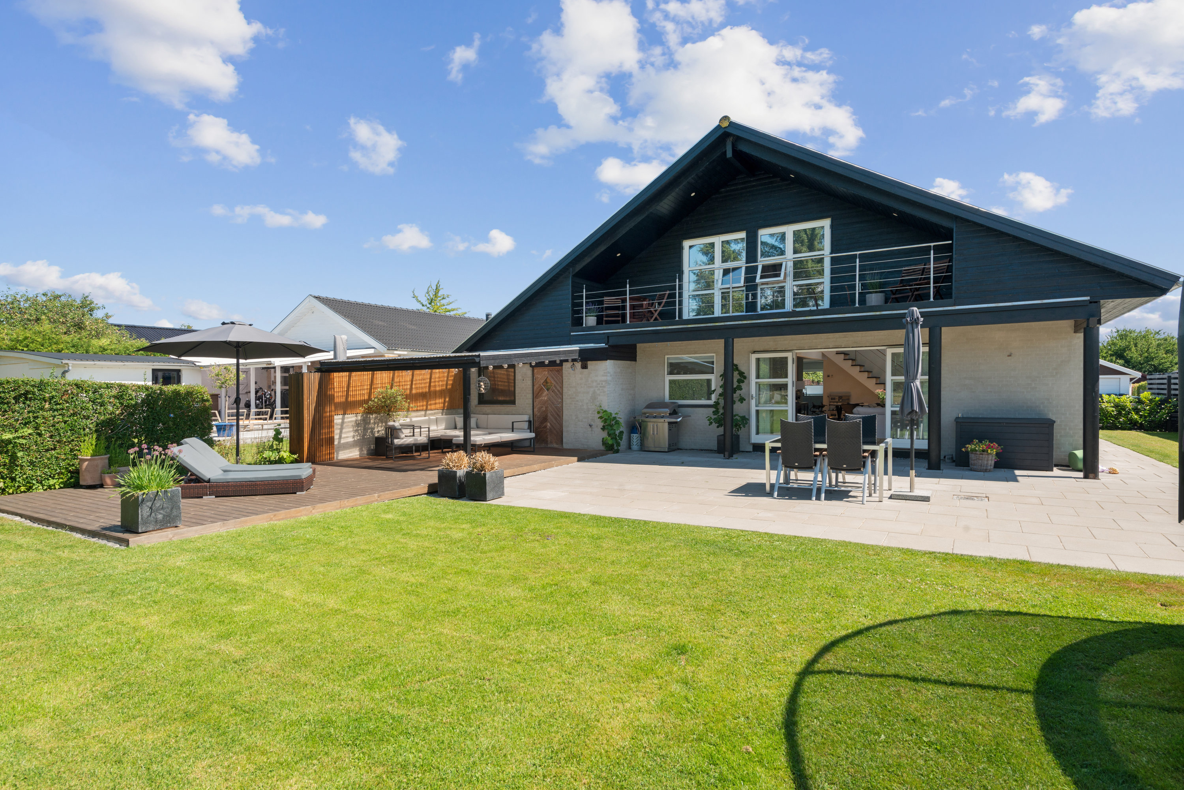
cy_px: 395
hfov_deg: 86.9
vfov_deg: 64.6
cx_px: 592
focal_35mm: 19
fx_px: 625
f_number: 10
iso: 200
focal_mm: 19
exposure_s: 1/100
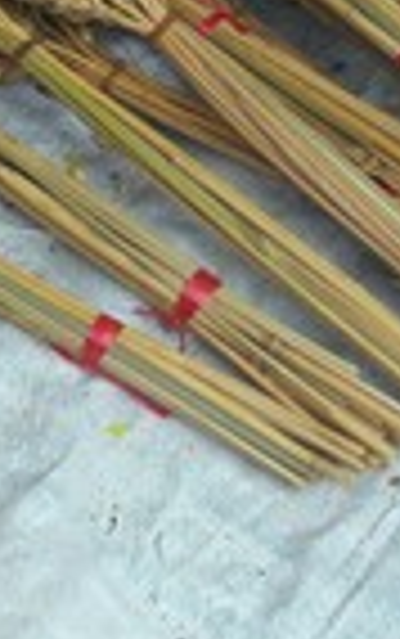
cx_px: -674
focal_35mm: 226
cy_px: 655
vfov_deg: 9.2
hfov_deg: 5.5
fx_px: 3934
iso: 100
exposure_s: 1/60
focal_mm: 30
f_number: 4
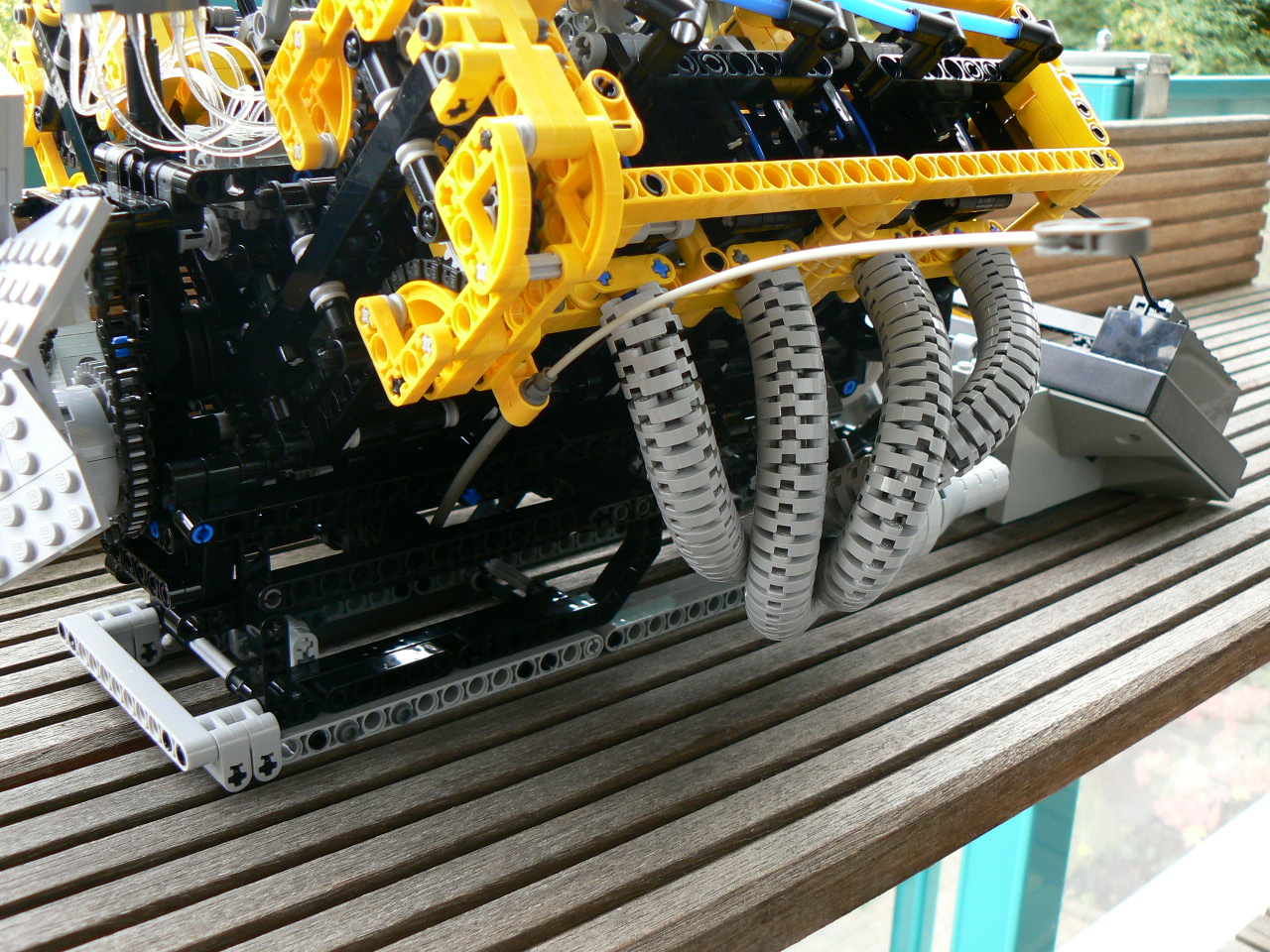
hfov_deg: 51.4
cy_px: 476
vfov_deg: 39.7
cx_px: 635
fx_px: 1321
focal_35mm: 36
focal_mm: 6
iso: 80
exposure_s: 1/30
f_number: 2.8
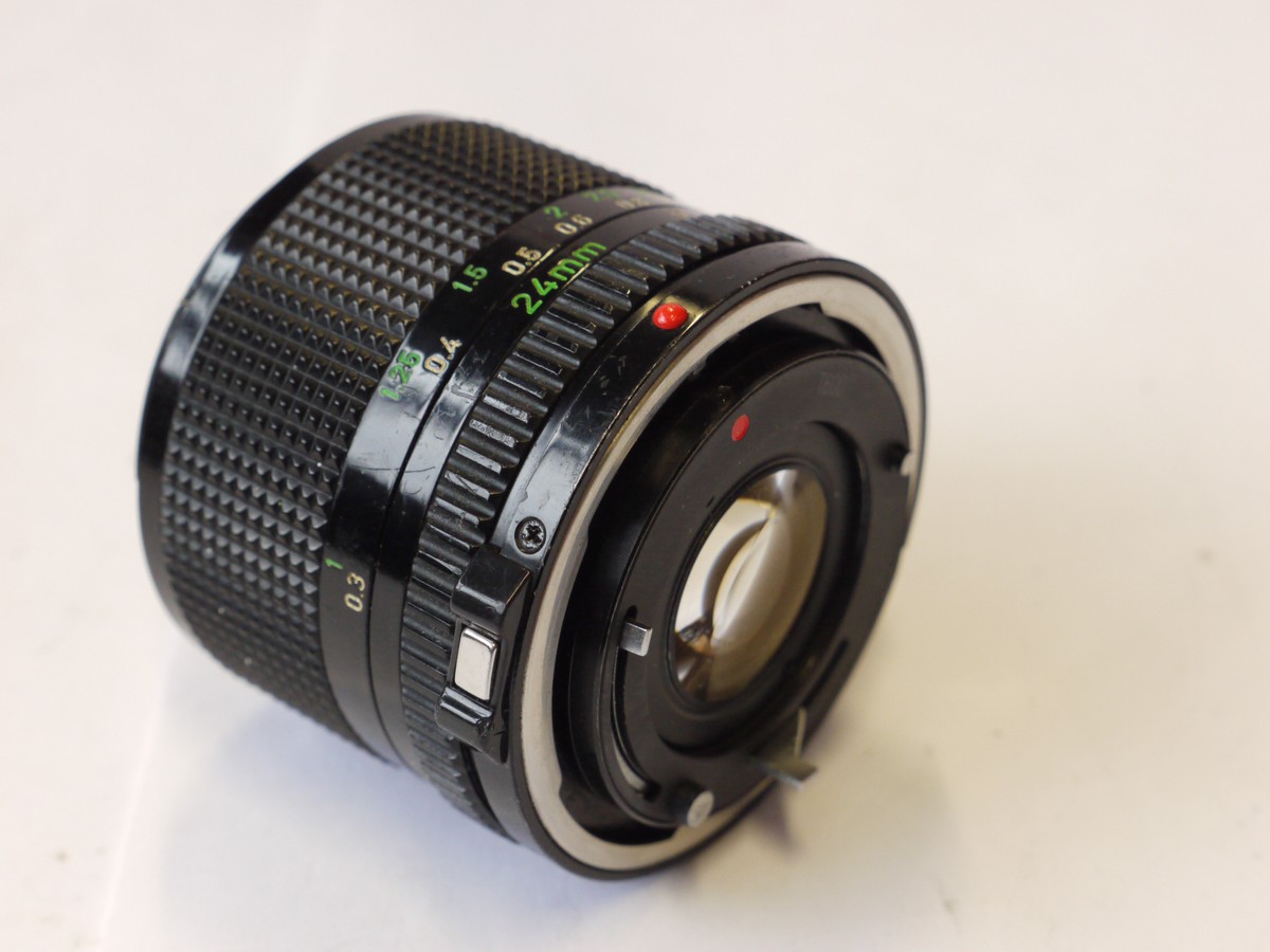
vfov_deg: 18.9
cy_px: 476
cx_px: 635
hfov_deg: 25.0
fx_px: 2862
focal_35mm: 78
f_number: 7.1
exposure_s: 1/80
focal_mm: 39
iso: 800
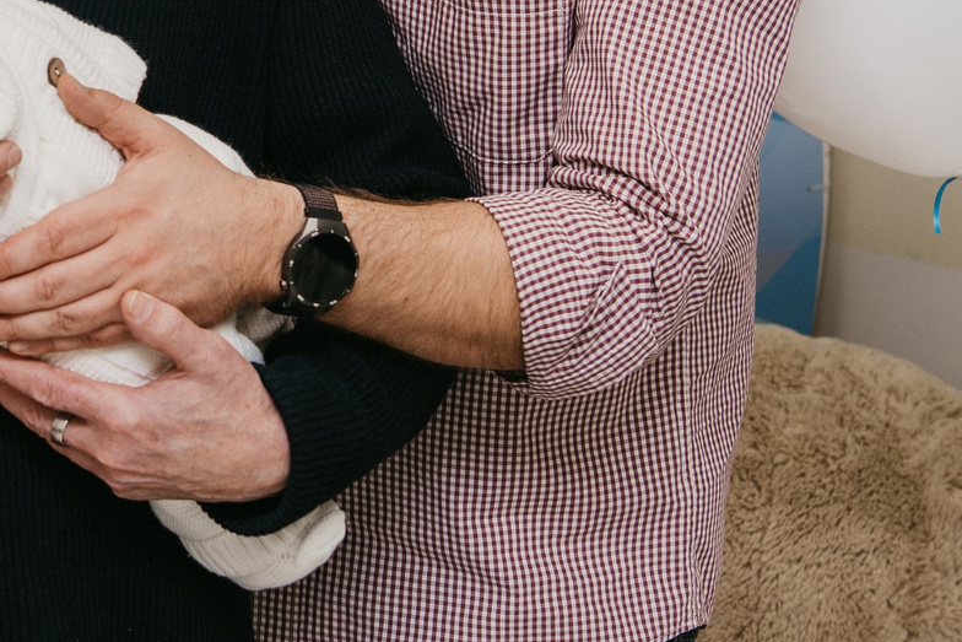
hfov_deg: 15.1
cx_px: 20
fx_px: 3581
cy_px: -172
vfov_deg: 10.1
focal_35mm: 134
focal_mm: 40
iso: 125
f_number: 4
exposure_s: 1/160
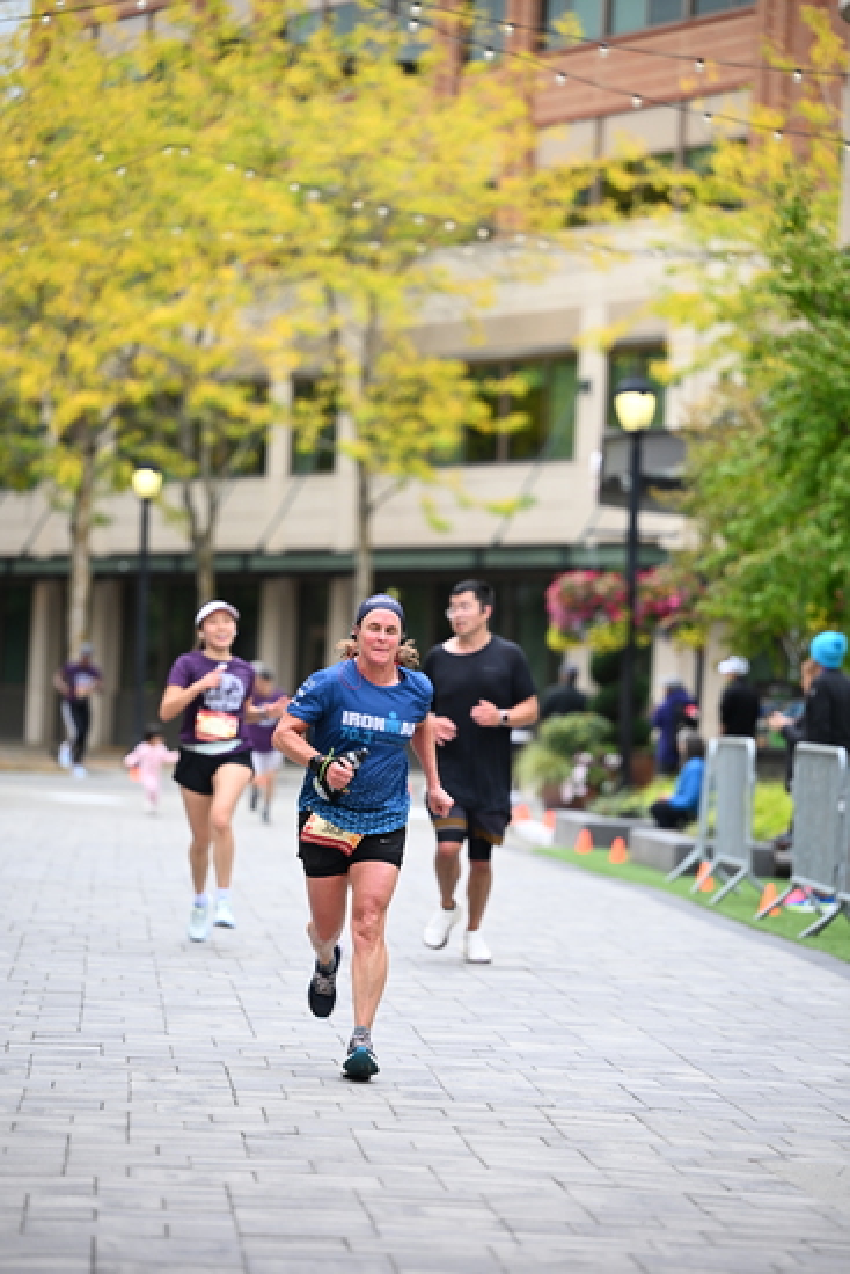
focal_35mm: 145
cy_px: 637
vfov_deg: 14.1
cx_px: 425
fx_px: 5132
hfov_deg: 9.5
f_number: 2.8
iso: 640
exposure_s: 1/2000
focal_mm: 145
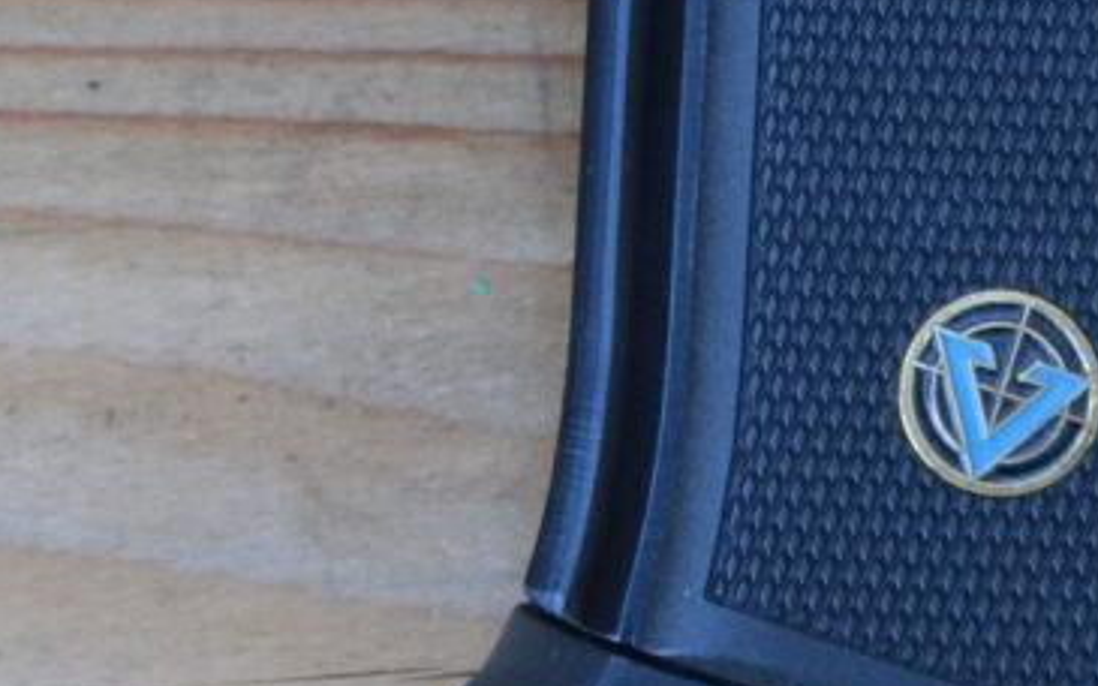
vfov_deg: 5.7
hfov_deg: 9.3
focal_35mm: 225
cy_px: -475
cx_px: 33
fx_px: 6732
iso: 400
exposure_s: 1/100
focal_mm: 28
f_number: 5
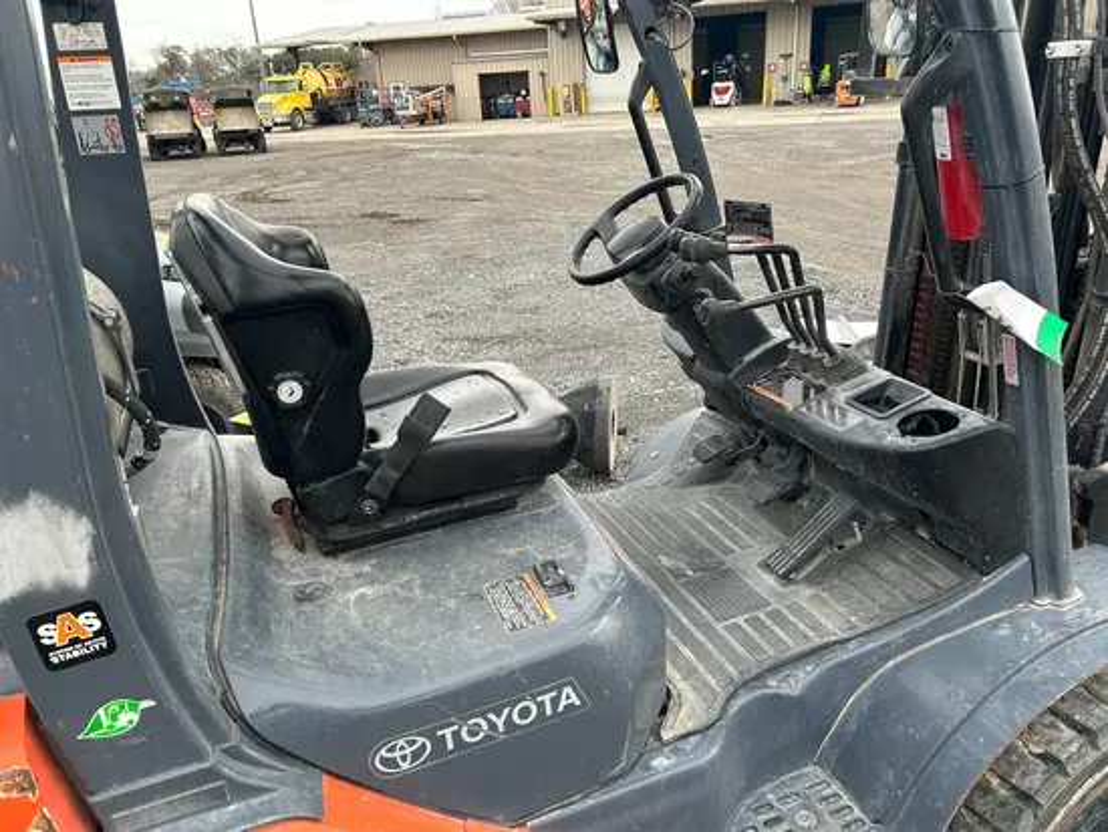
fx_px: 833
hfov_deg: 67.3
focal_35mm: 26
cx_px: 554
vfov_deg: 53.1
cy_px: 416
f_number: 1.5
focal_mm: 5.7
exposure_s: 1/341
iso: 50
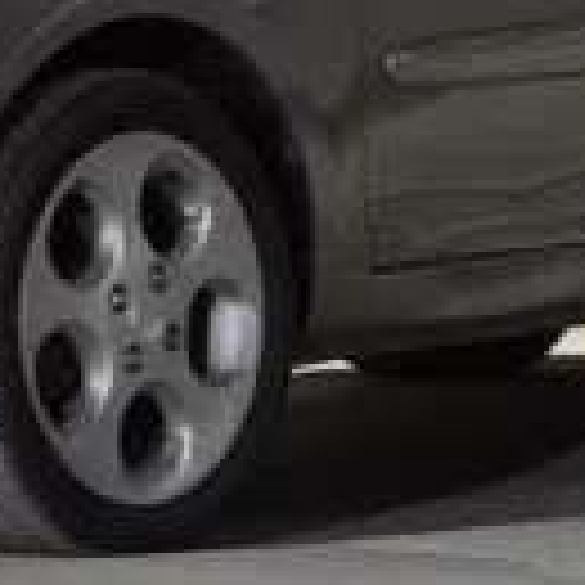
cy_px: -261
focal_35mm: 524
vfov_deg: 3.3
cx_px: 148
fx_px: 10019
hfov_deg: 3.3
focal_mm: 15.66
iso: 320
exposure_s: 1/50
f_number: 2.8
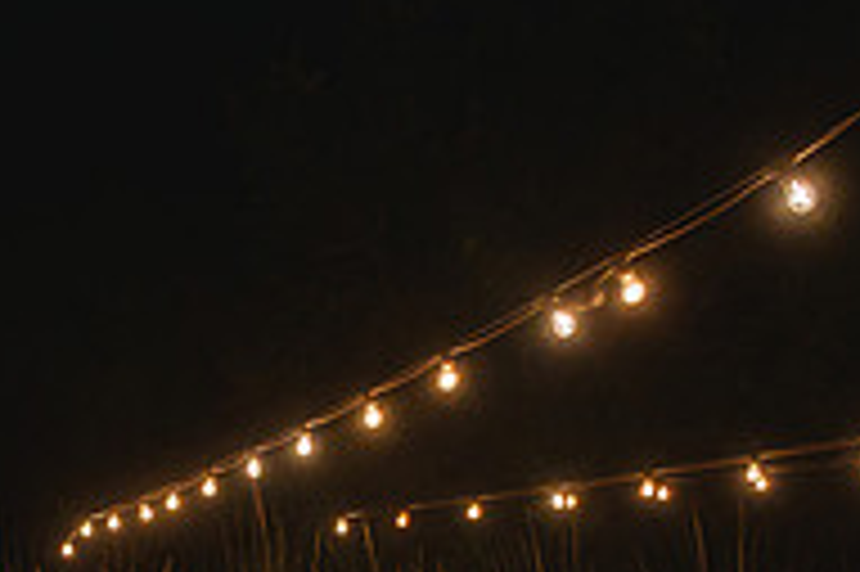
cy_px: 820
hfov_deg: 26.2
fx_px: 1742
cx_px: -9
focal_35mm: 73
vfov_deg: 17.1
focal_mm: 24
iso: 2000
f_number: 2.8
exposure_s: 1/200
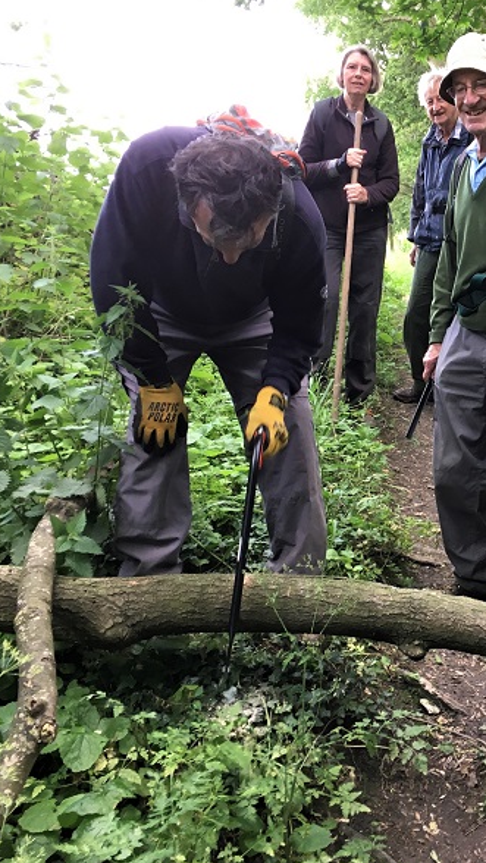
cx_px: 465
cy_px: 430
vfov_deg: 47.3
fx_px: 985
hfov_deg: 26.5
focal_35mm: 43
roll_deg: -3.0
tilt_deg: -6.3
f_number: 2.2
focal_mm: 4.15
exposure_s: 1/33
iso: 32
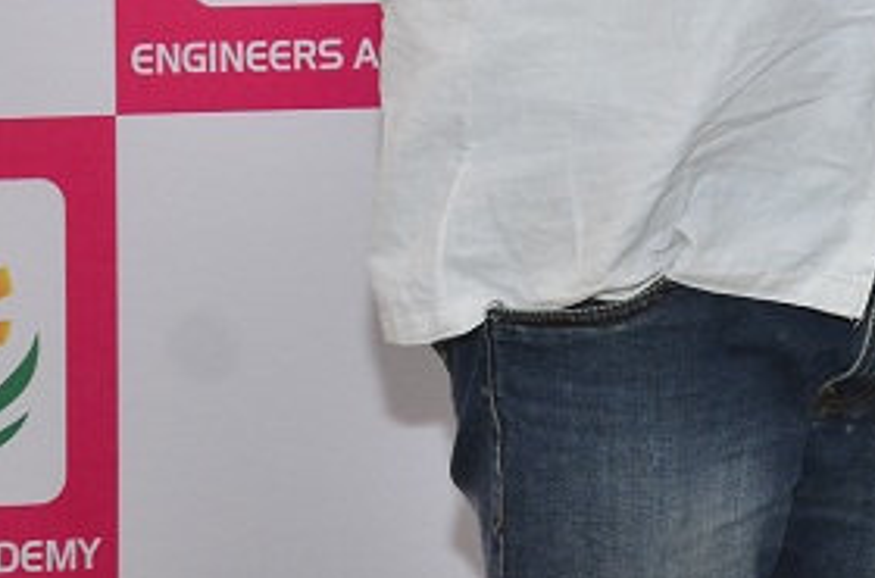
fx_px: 4096
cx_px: 1288
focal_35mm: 169
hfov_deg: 11.7
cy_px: -433
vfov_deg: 7.8
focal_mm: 32
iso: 800
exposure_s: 1/60
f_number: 5
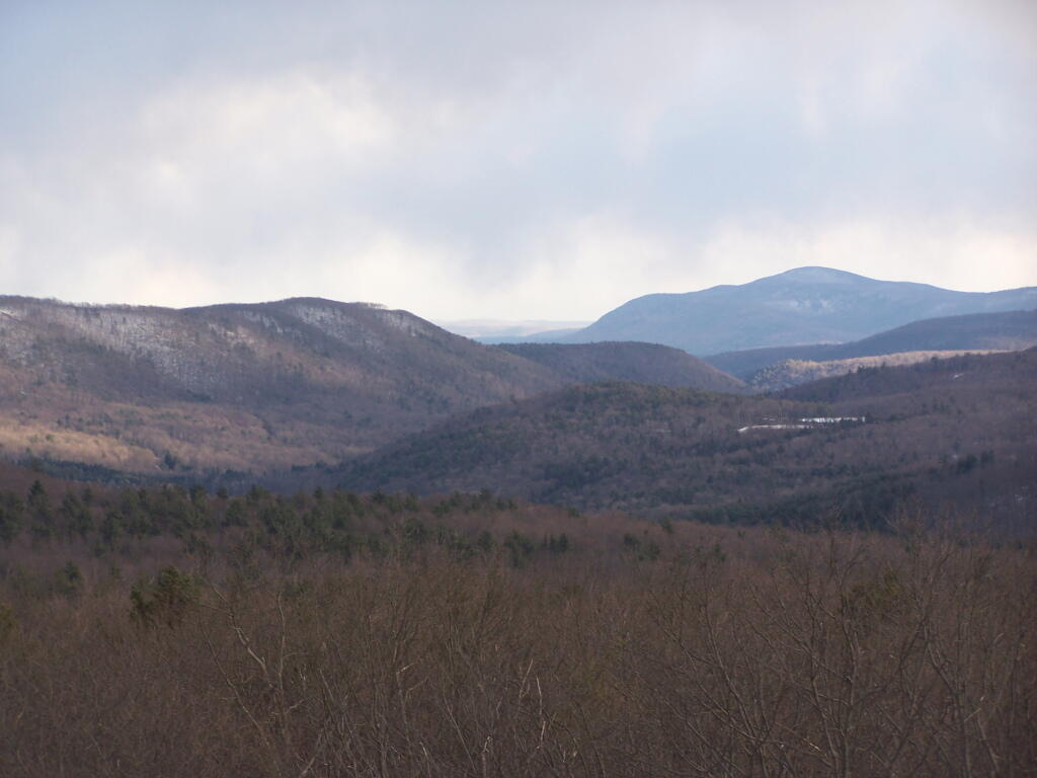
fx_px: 3835
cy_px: 389
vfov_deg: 11.6
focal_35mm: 128
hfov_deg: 15.4
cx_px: 518
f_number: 3.2
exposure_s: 1/160
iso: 80
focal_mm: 21.2
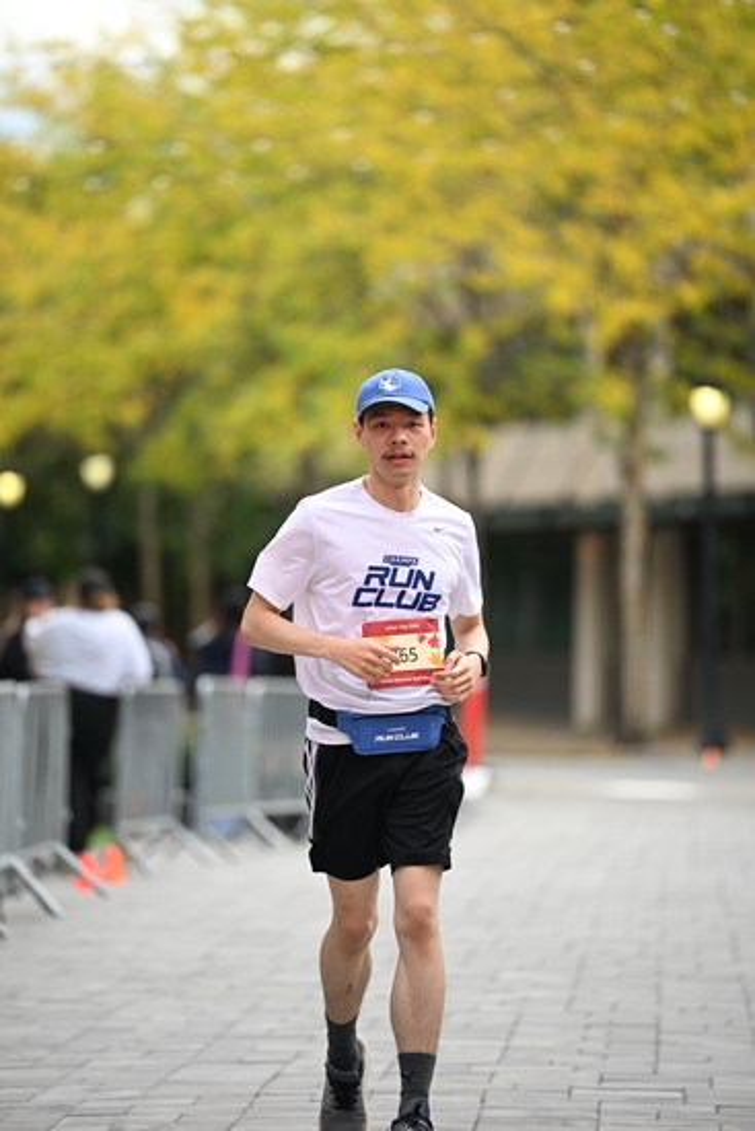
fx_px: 6287
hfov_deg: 6.9
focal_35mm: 200
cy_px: 566
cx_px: 378
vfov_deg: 10.3
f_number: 2.8
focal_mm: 200
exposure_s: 1/2000
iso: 640
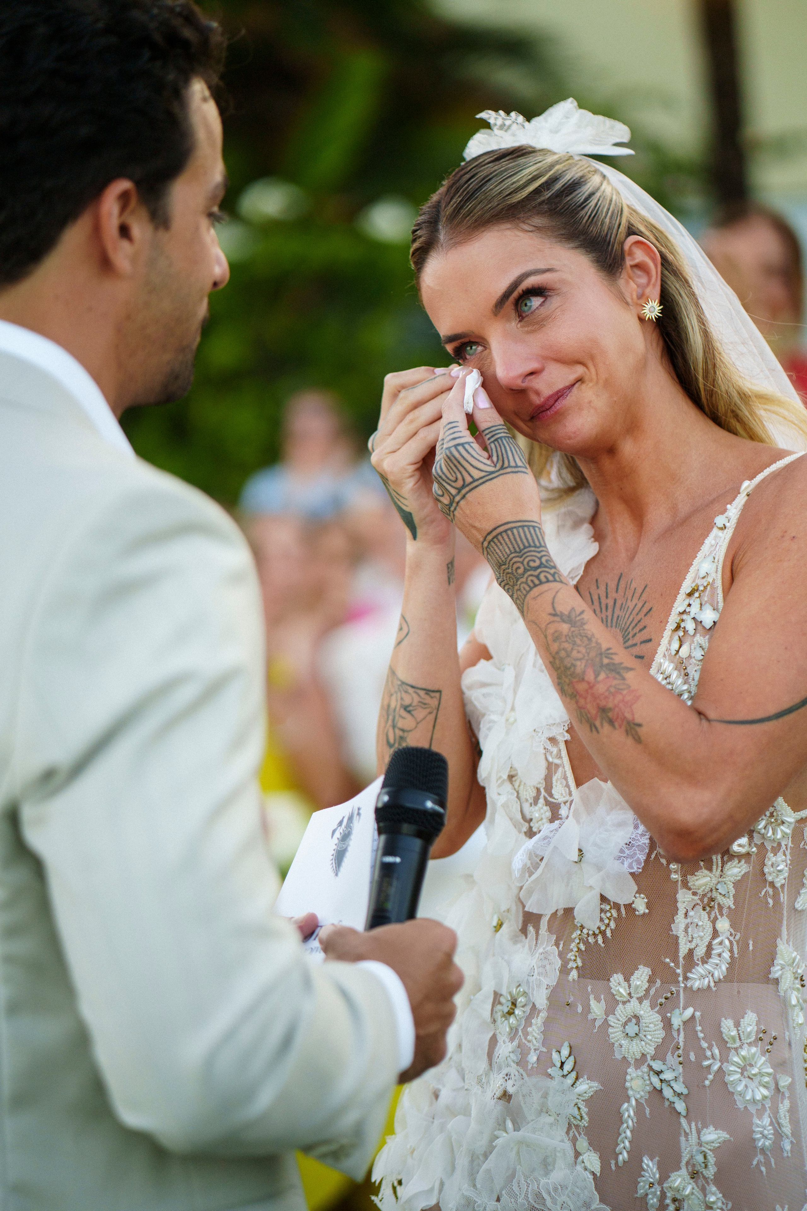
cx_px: 404
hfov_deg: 16.1
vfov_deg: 23.9
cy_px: 606
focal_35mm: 85
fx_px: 2858
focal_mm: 85
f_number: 1.8
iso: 160
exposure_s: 1/2500
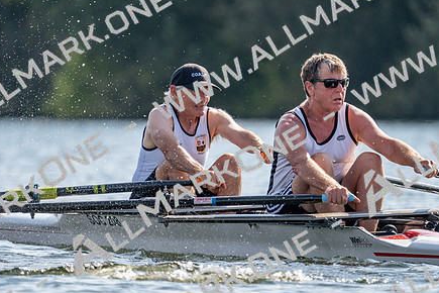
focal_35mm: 730
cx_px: 278
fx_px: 8901
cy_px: 122
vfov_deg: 1.9
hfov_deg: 2.8
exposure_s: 1/1600
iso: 400
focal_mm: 547
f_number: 6.3
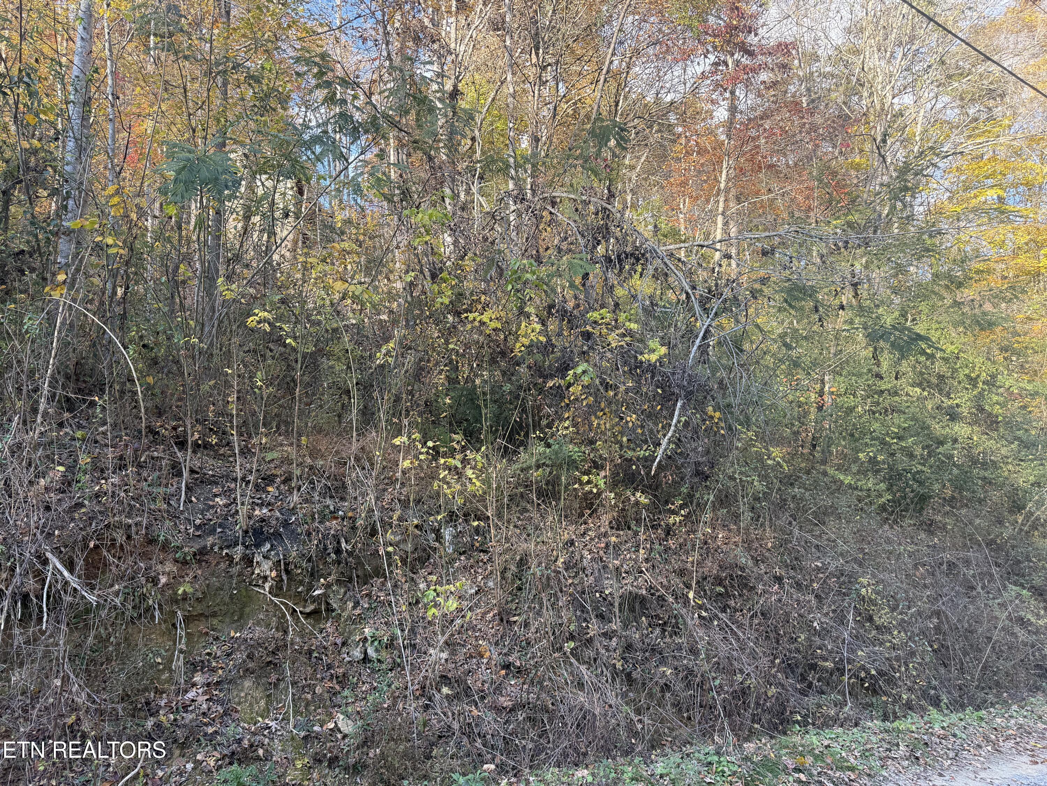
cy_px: 393
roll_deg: +2.6
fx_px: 726
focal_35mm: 24
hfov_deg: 71.6
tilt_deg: +7.9
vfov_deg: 56.8
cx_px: 524
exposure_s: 1/295
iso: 100
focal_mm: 6.76
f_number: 1.78
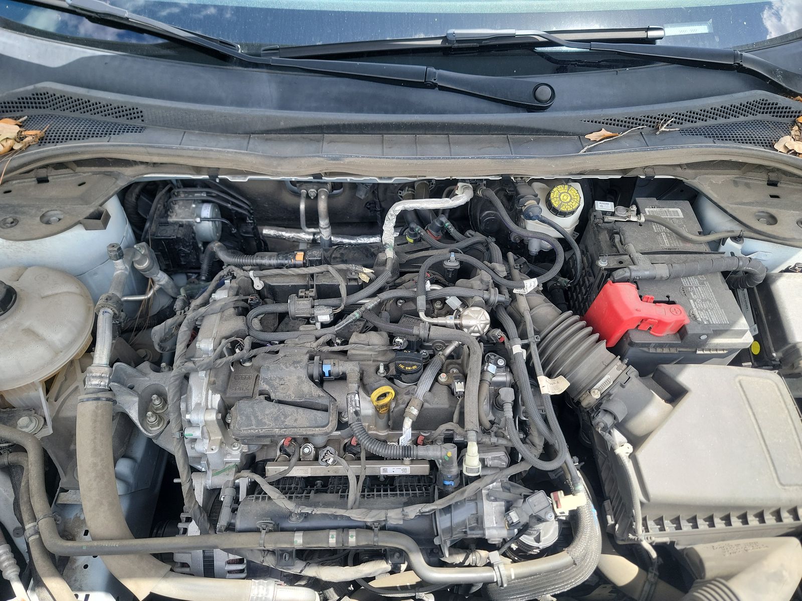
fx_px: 556
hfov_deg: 71.6
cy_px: 300
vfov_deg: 56.8
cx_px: 401
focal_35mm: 24
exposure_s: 1/188
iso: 50
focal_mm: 6.7
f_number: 1.8
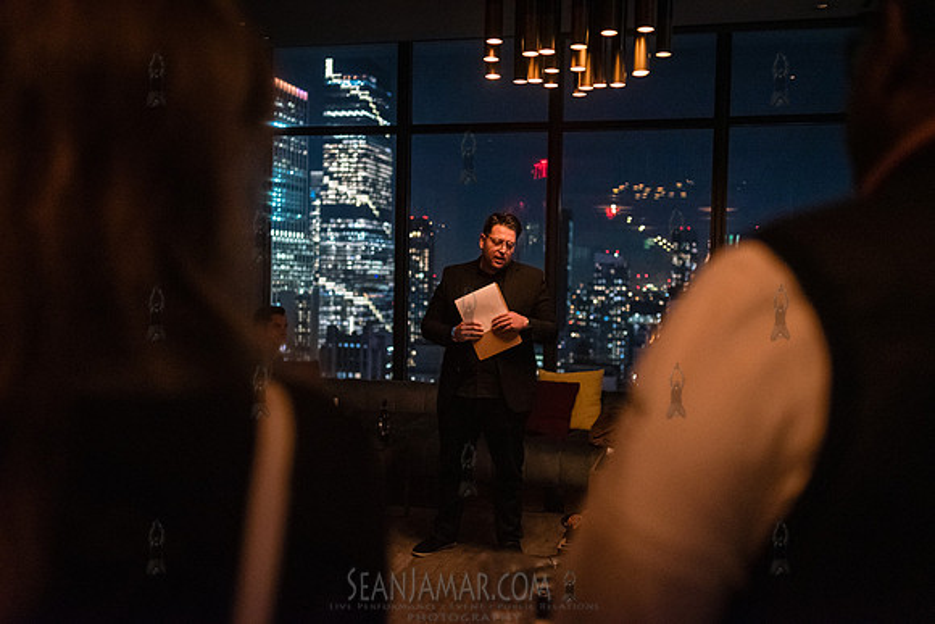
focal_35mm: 35
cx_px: 468
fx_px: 909
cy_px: 312
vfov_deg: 37.9
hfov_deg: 54.4
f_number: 2.5
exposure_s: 1/125
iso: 10000
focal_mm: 35
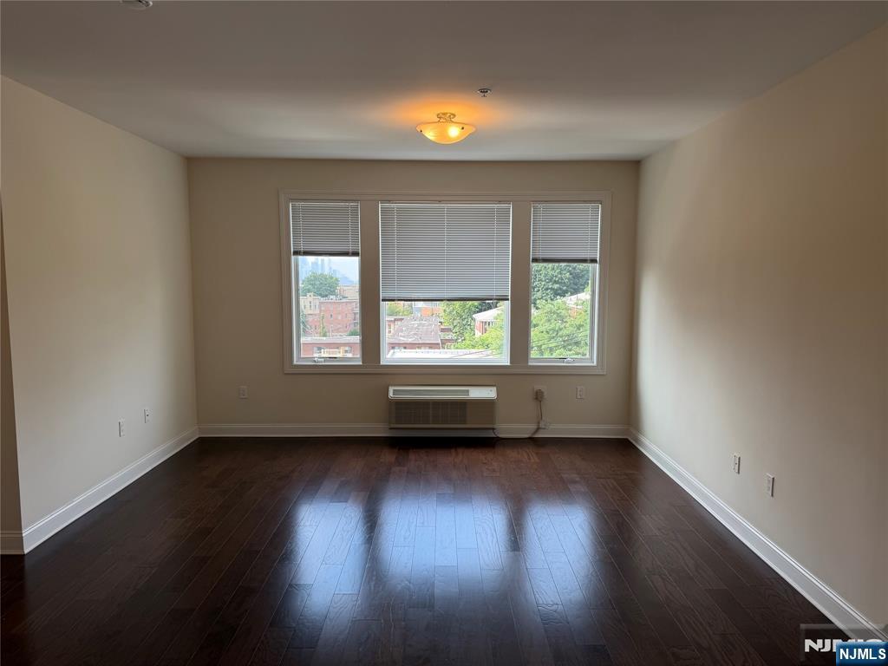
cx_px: 444
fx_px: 616
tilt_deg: -4.9
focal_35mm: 24
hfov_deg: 71.6
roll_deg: +0.0
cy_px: 333
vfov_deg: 56.8
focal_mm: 6.76
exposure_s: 1/266
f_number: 1.78
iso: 80
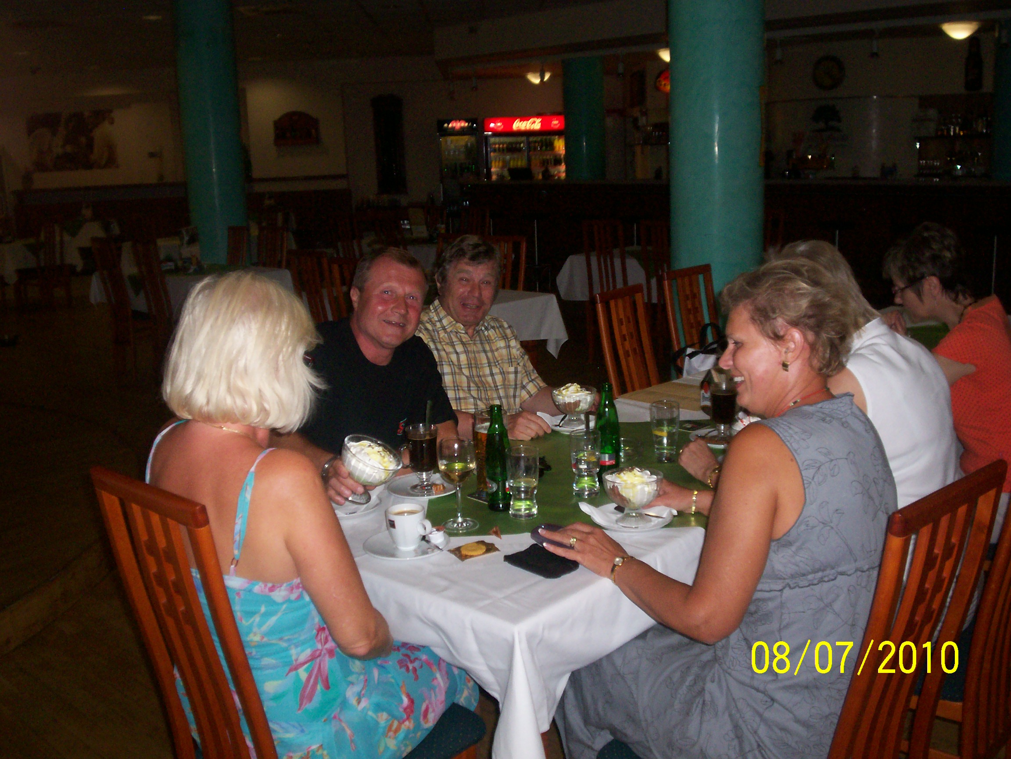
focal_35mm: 36
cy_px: 380
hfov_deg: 51.4
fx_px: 1051
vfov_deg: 39.7
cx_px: 506
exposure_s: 1/64
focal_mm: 5.9
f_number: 4.5
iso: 140
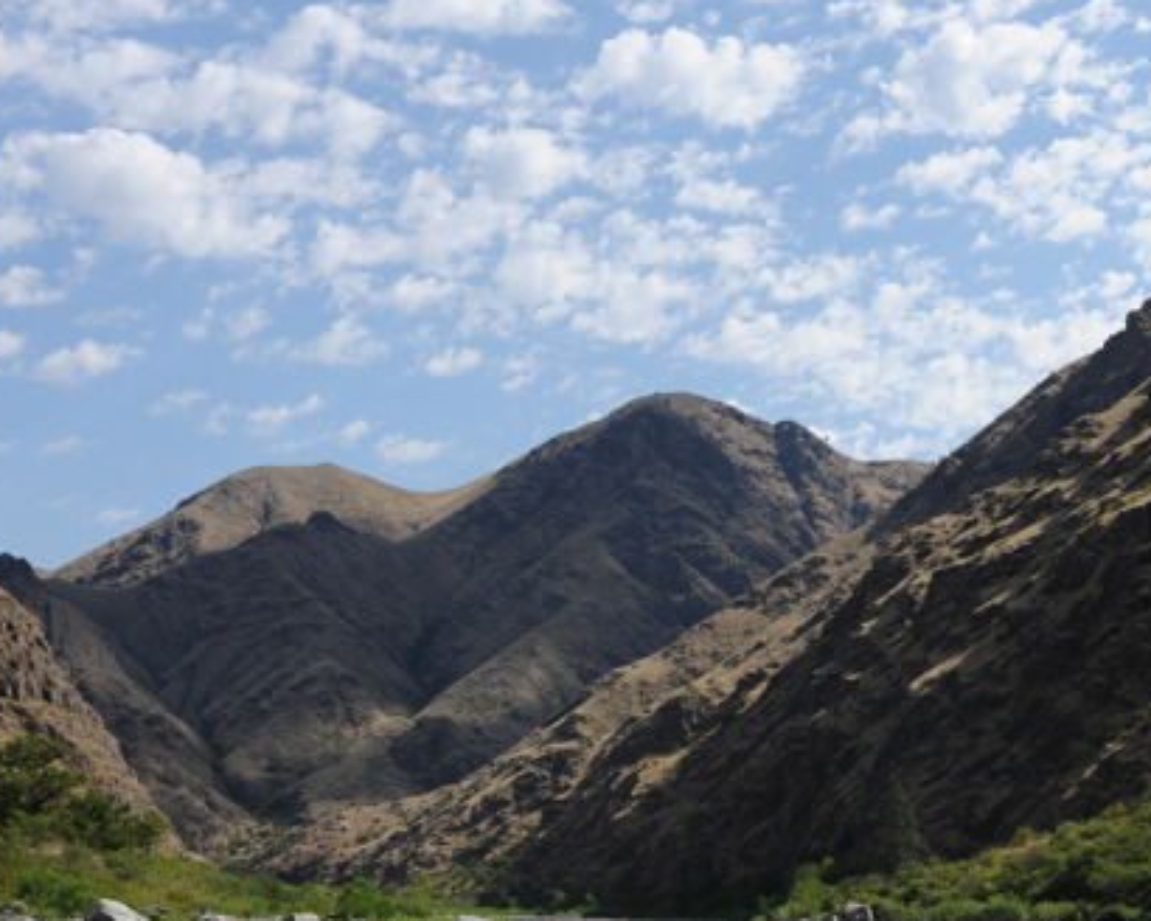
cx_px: 991
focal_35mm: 64
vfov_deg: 23.8
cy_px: 539
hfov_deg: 28.6
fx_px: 2180
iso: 200
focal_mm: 35
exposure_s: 1/320
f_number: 11
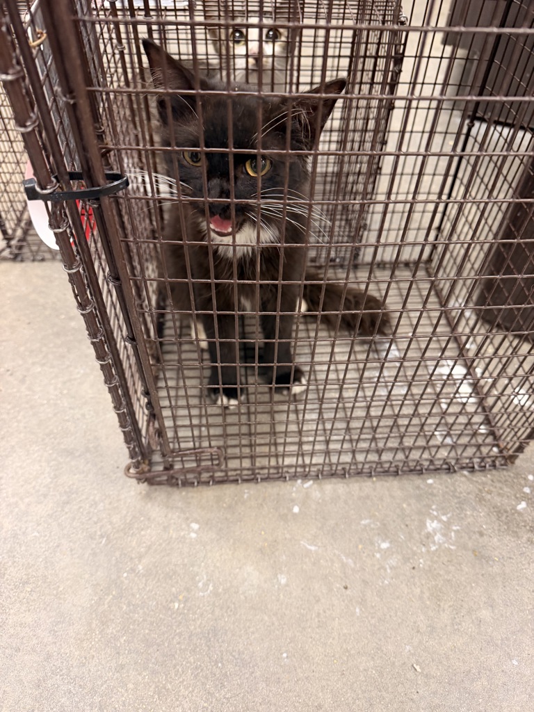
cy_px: 356
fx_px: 494
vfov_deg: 71.6
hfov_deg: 56.8
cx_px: 267
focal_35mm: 24
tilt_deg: -51.9
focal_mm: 6.76
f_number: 1.78
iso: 250
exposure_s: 1/60
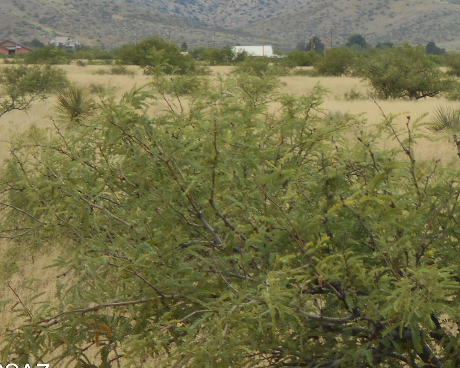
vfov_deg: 5.0
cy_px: -11
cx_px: 441
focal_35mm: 311
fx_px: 4234
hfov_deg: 6.2
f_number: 6.5
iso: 80
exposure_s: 1/125
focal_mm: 23
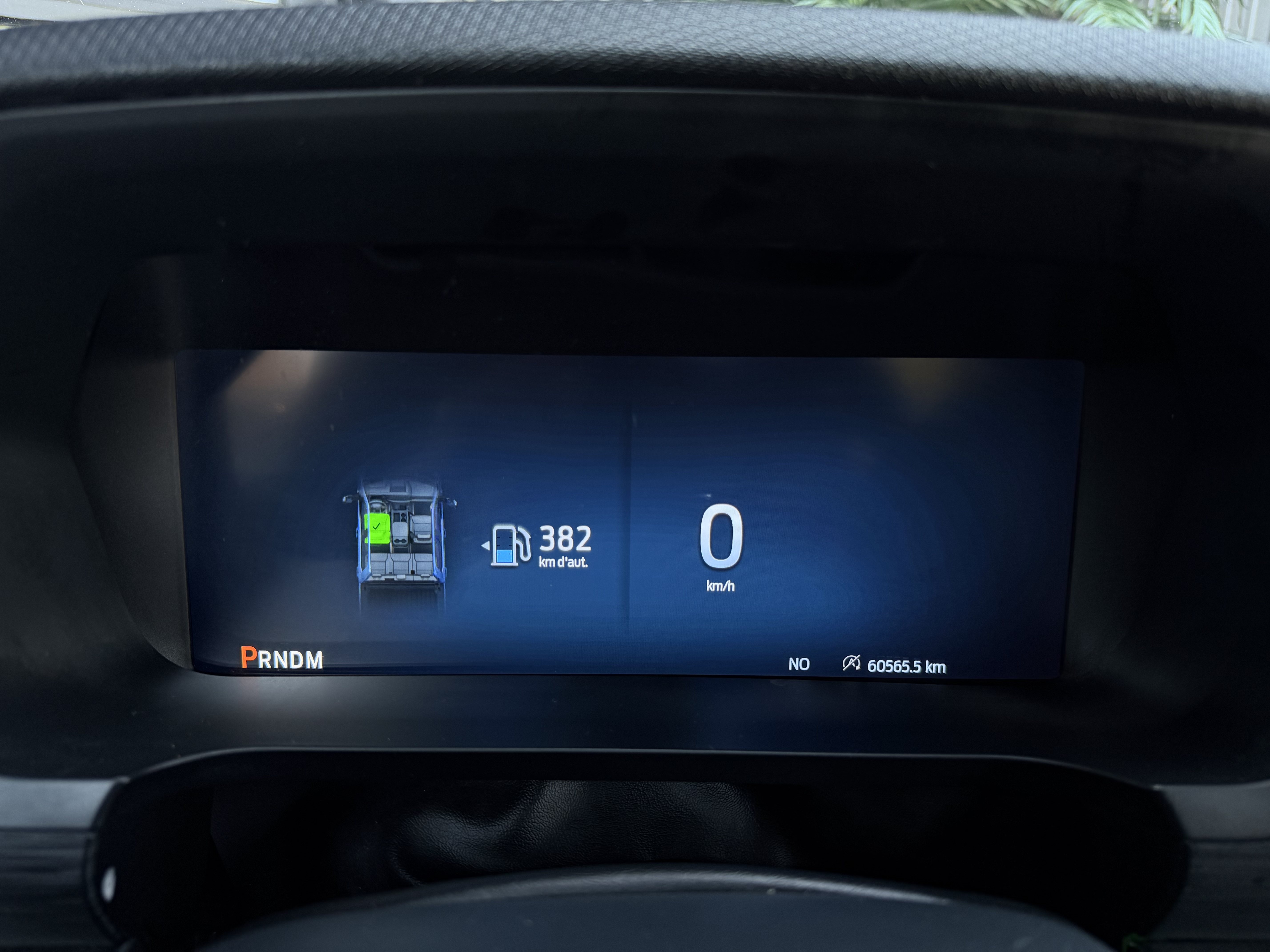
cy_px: 476
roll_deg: +0.4
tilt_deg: -16.1
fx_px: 881
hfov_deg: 71.6
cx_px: 635
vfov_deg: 56.8
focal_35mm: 24
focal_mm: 6.76
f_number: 1.78
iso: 250
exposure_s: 1/83
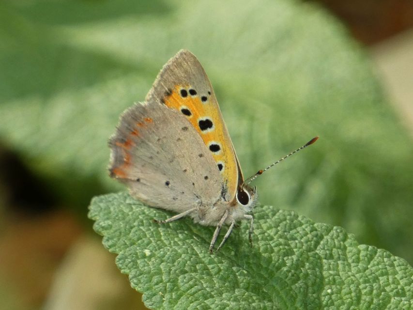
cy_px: 155
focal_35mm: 600
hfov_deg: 3.3
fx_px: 7160
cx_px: 206
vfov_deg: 2.5
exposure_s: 1/125
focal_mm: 107.6
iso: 250
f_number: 5.6
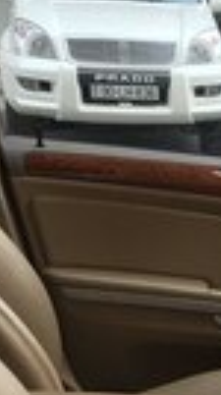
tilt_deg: -20.9
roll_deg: -2.4
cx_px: 436
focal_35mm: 117
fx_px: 1224
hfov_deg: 9.6
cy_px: 489
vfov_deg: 17.4
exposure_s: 1/114
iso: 32
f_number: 2.2
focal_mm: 4.15
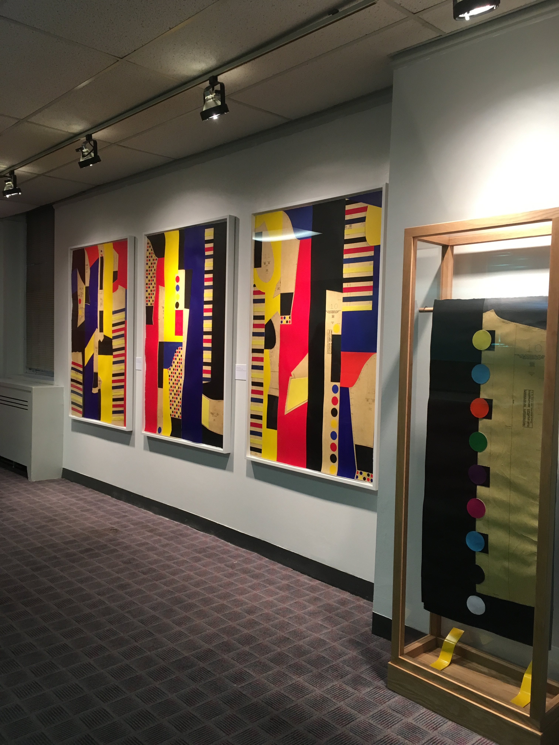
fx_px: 624
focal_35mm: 29
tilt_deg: -4.6
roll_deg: -0.6
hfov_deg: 48.2
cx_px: 280
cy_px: 372
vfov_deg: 61.7
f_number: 2.2
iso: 80
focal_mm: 4.15
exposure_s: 1/30
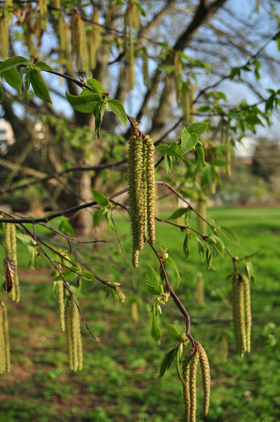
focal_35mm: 44
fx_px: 509
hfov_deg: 30.8
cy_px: 211
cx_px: 140
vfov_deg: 45.0
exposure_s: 1/640
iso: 200
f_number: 5.6
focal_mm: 29
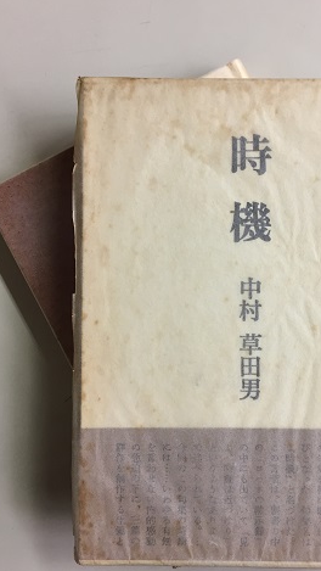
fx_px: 499
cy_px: 292
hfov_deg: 35.3
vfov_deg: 59.5
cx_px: 218
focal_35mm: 33
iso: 80
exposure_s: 1/33
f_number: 2.2
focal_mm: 4.15
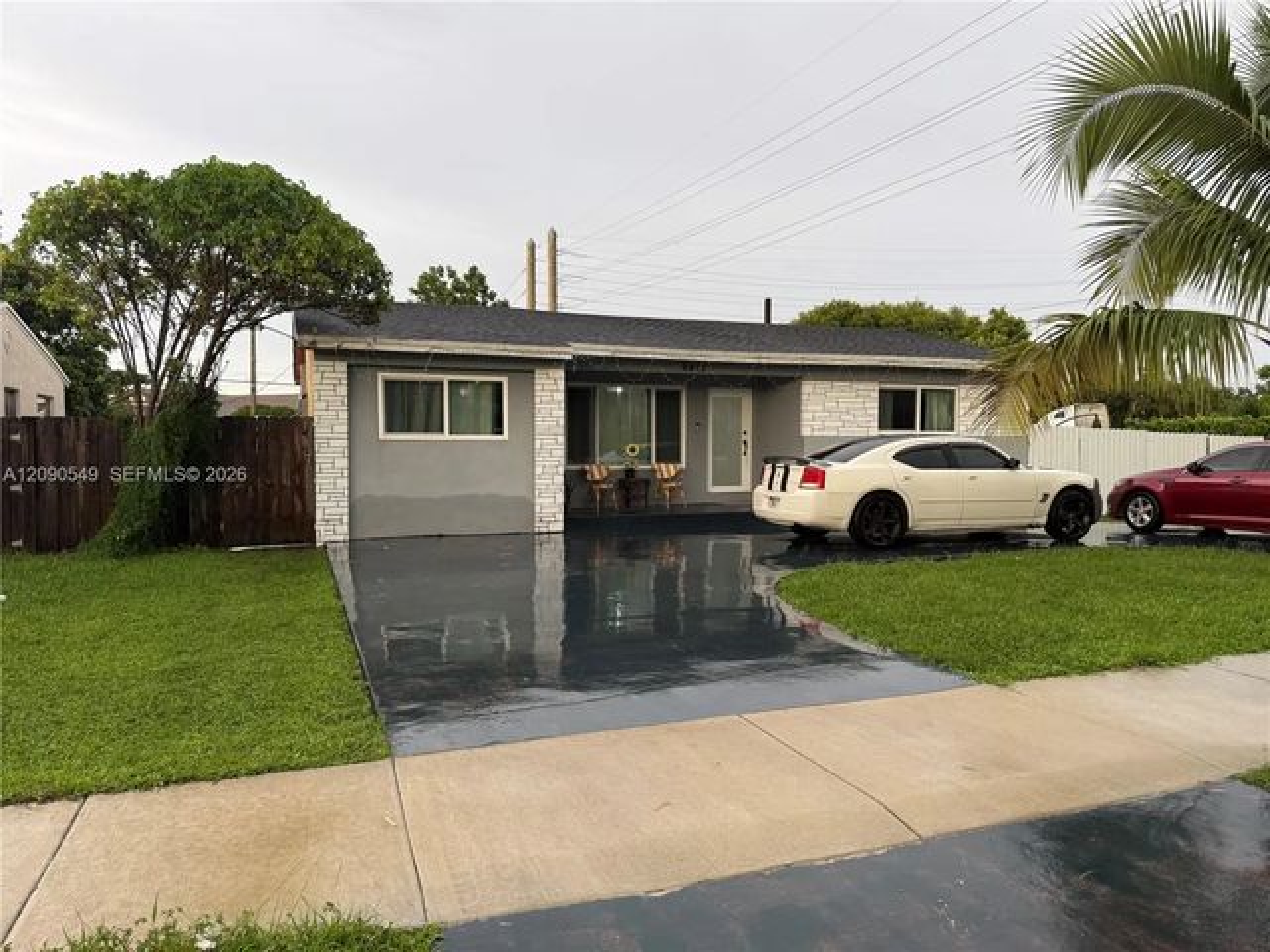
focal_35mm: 24
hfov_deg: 71.6
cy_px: 476
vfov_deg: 56.8
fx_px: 881
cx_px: 635
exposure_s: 1/121
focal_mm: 6.76
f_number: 1.78
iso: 160
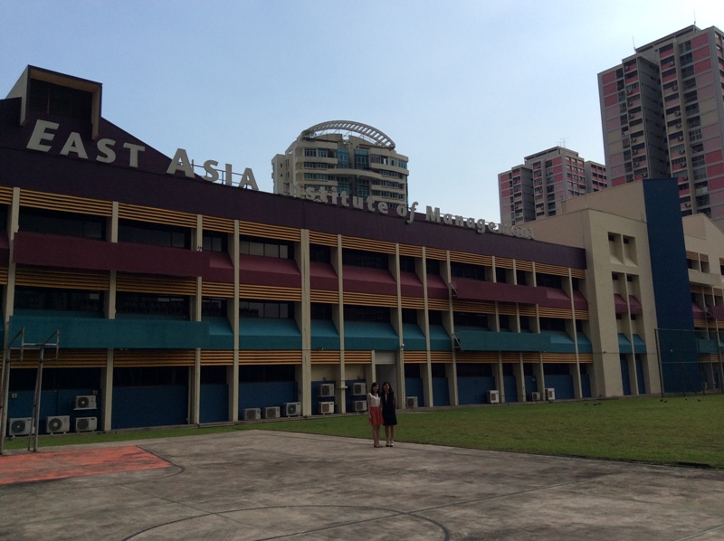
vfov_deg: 42.9
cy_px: 270
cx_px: 362
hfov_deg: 55.4
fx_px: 689
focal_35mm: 33
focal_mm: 3.3
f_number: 2.4
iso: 32
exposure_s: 1/1506
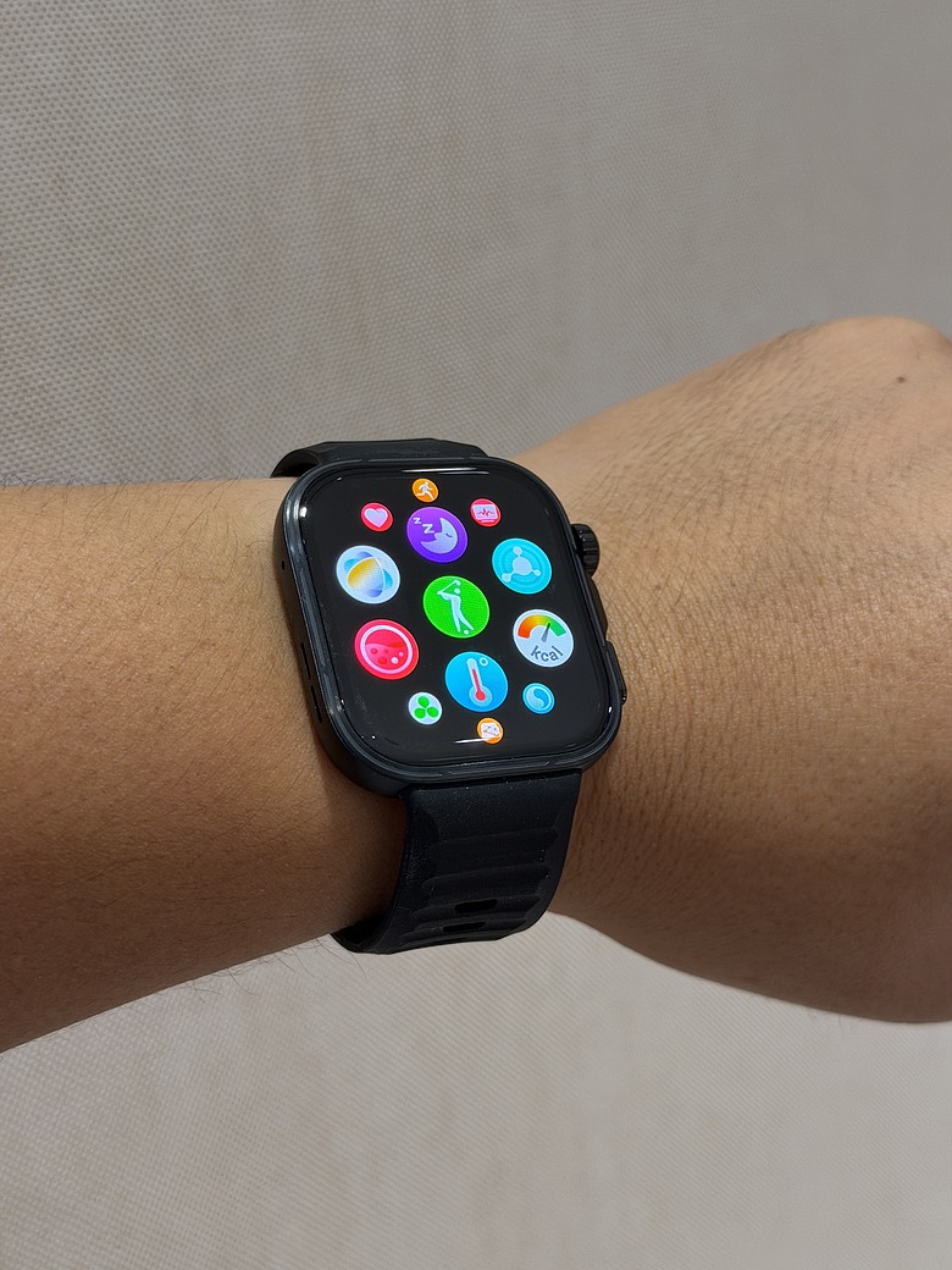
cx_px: 476
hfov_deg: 30.3
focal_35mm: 48
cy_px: 635
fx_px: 1760
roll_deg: +7.1
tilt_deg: -18.4
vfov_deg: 39.7
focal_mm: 6.76
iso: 100
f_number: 1.78
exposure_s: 1/48
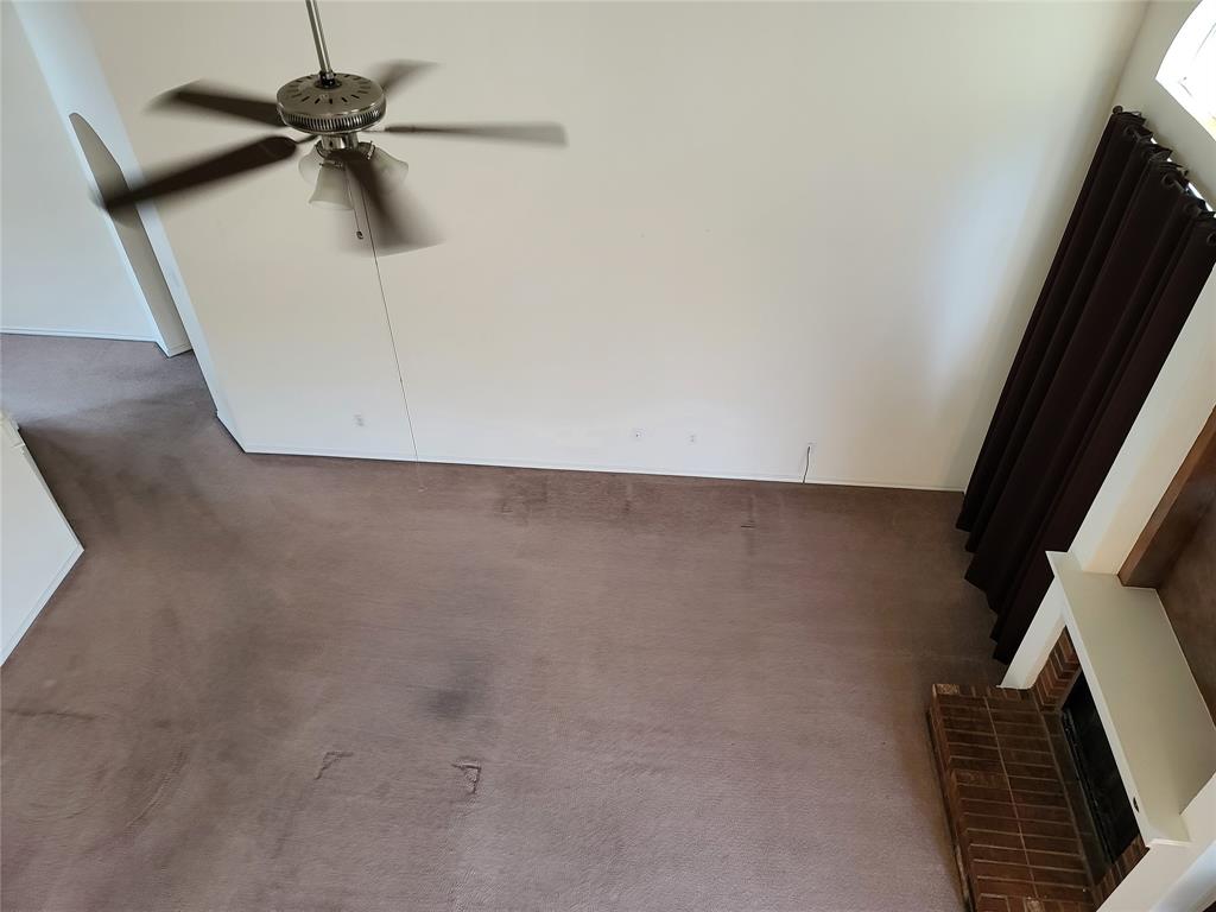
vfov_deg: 54.9
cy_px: 456
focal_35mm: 25
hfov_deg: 69.4
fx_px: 878
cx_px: 608
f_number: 1.8
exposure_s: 1/39
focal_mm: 7
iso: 250
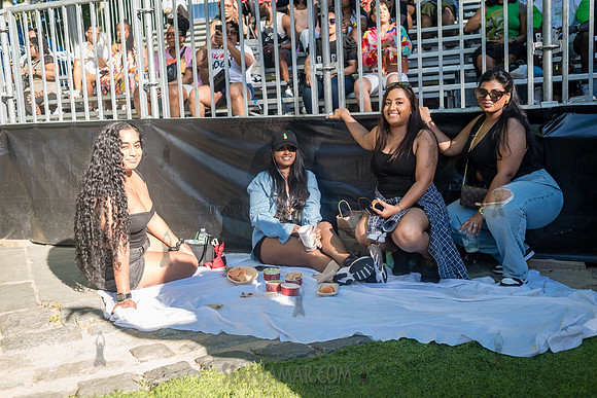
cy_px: 199
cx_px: 298
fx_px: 581
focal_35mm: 35
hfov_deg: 54.4
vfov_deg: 37.9
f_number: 3.5
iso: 2000
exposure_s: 1/4000
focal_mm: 35
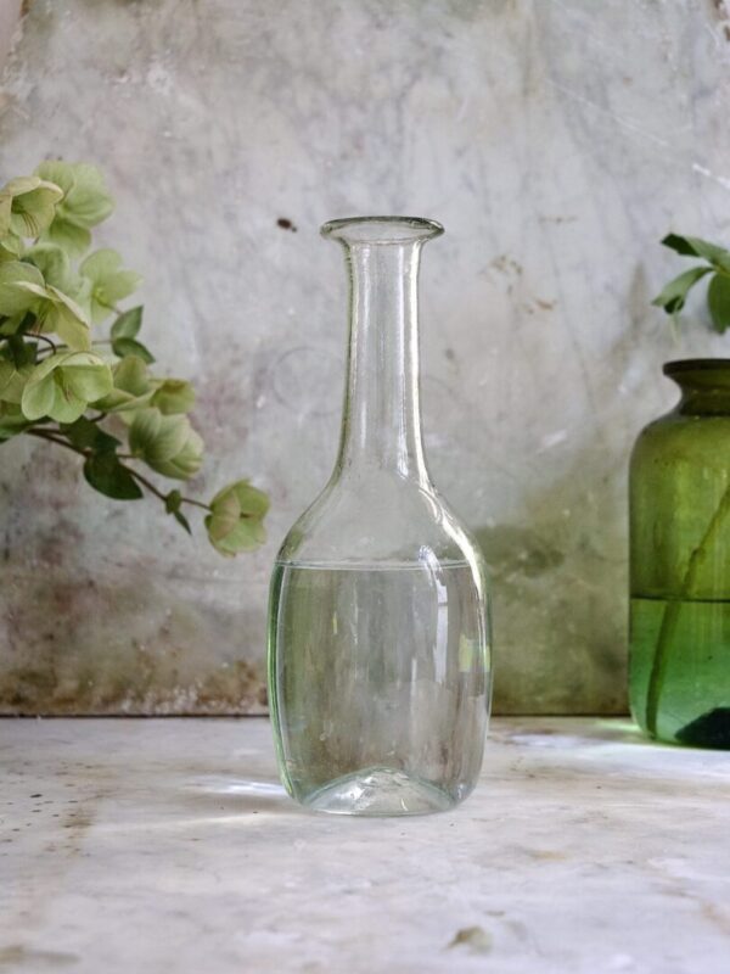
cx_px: 365
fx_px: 1631
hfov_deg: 25.2
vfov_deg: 33.2
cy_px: 487
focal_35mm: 58
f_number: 3.7
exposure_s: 1/60
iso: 640
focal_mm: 29
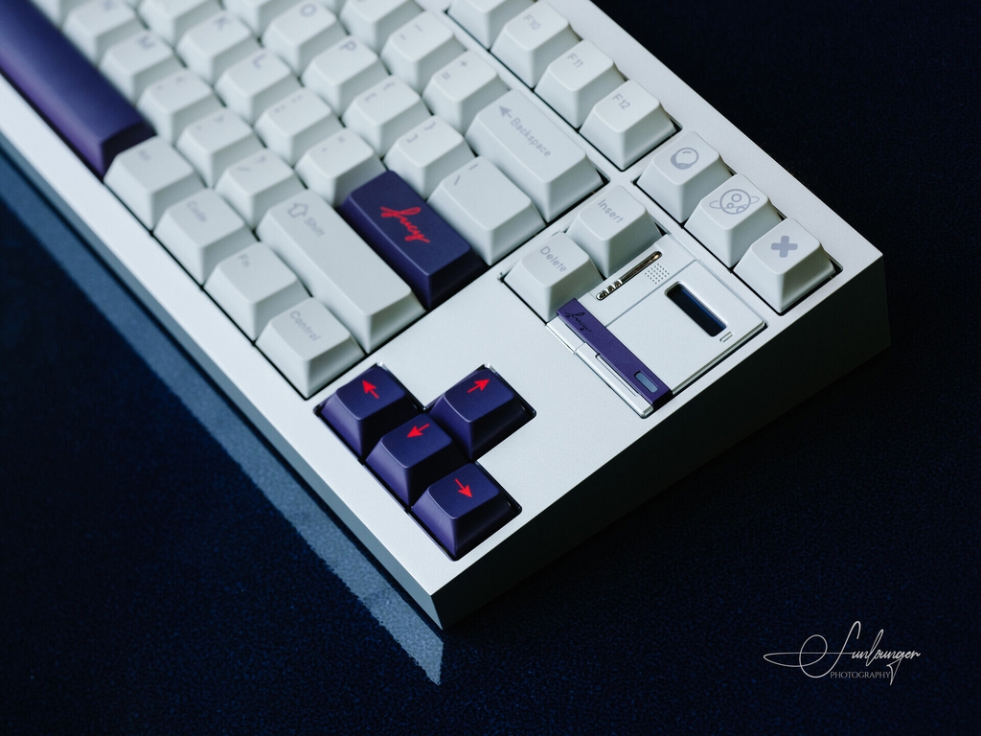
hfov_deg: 22.5
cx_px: 490
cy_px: 368
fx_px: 2466
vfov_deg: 17.0
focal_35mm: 87
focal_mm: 110
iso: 1000
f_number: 13
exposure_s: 1/60
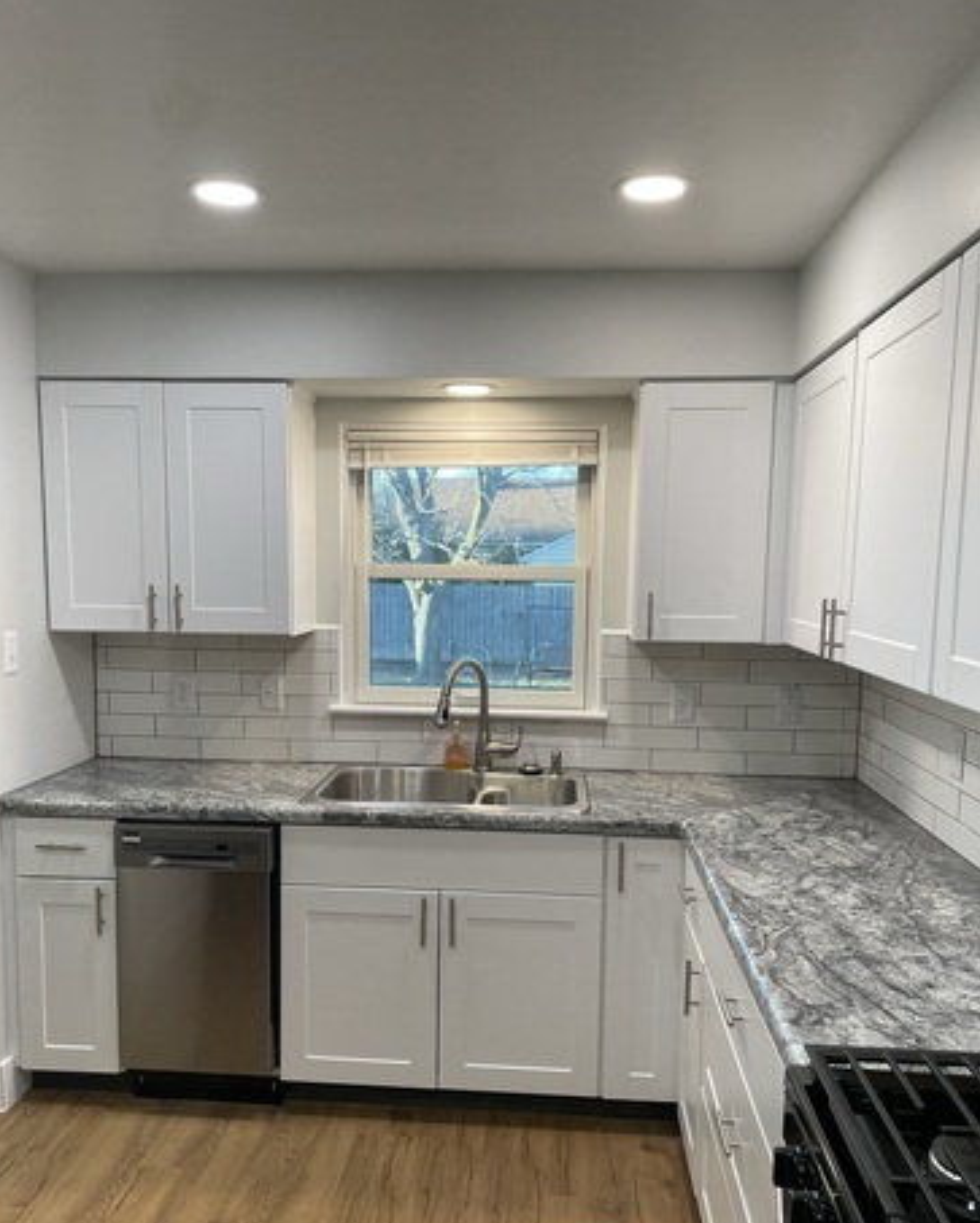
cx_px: 477
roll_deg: -0.6
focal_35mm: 28
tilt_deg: -6.7
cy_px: 667
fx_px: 1014
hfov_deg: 51.6
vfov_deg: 62.1
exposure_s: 1/120
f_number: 1.6
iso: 80
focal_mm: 4.2
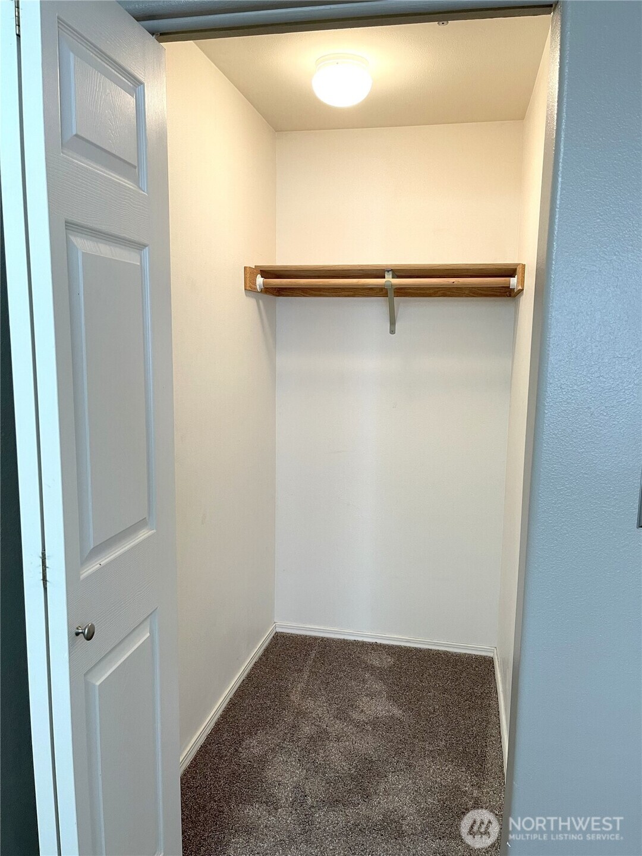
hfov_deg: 54.9
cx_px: 321
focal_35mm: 25
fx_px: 618
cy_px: 428
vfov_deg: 69.4
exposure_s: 1/60
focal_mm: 5.1
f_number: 1.6
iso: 125
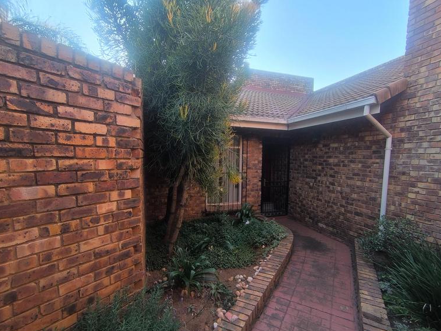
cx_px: 223
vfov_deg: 74.7
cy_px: 175
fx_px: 217
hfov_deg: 91.0
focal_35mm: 17
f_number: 2.2
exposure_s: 1/50
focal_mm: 1.65
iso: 50
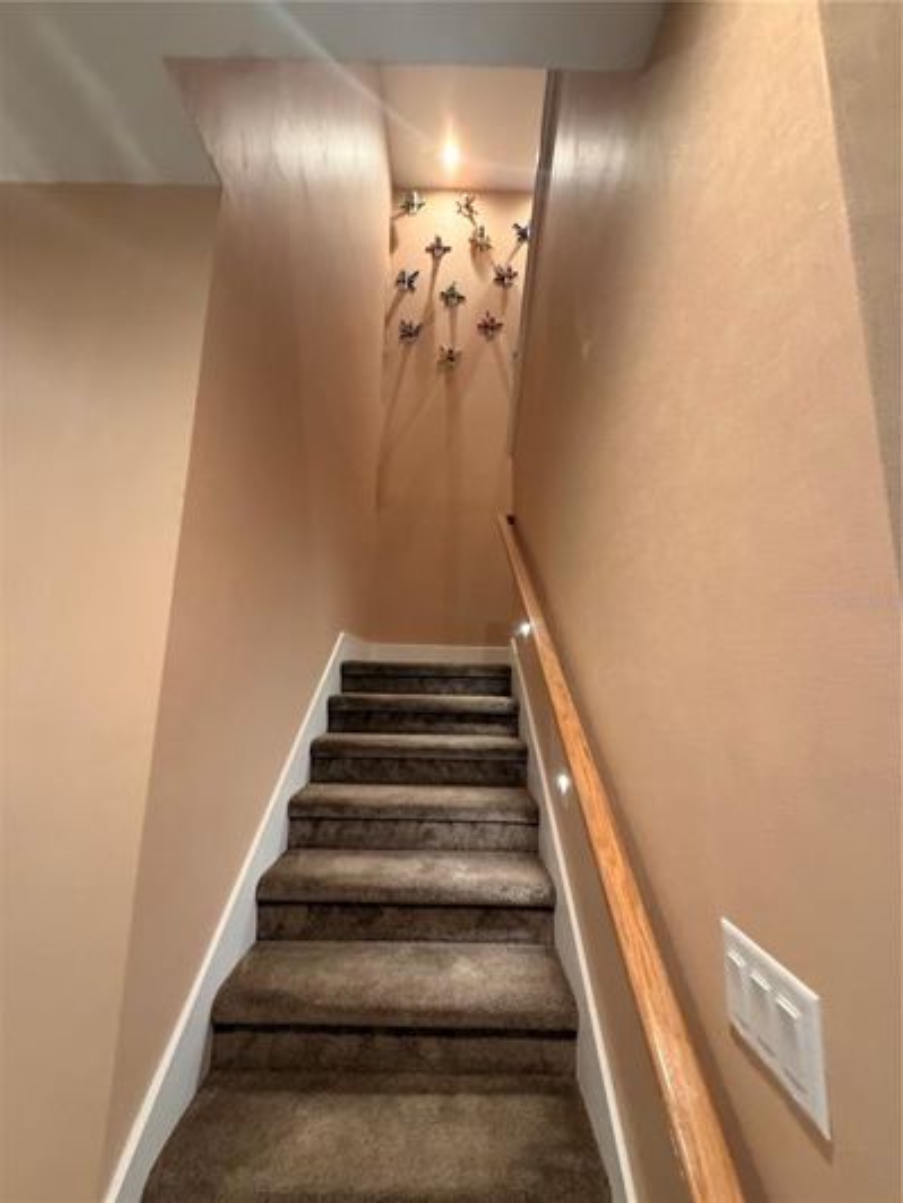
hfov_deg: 85.7
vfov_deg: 102.1
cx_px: 452
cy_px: 602
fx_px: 487
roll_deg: +2.0
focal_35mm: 14
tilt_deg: +15.3
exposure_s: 1/60
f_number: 2.2
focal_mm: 2.22
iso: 400
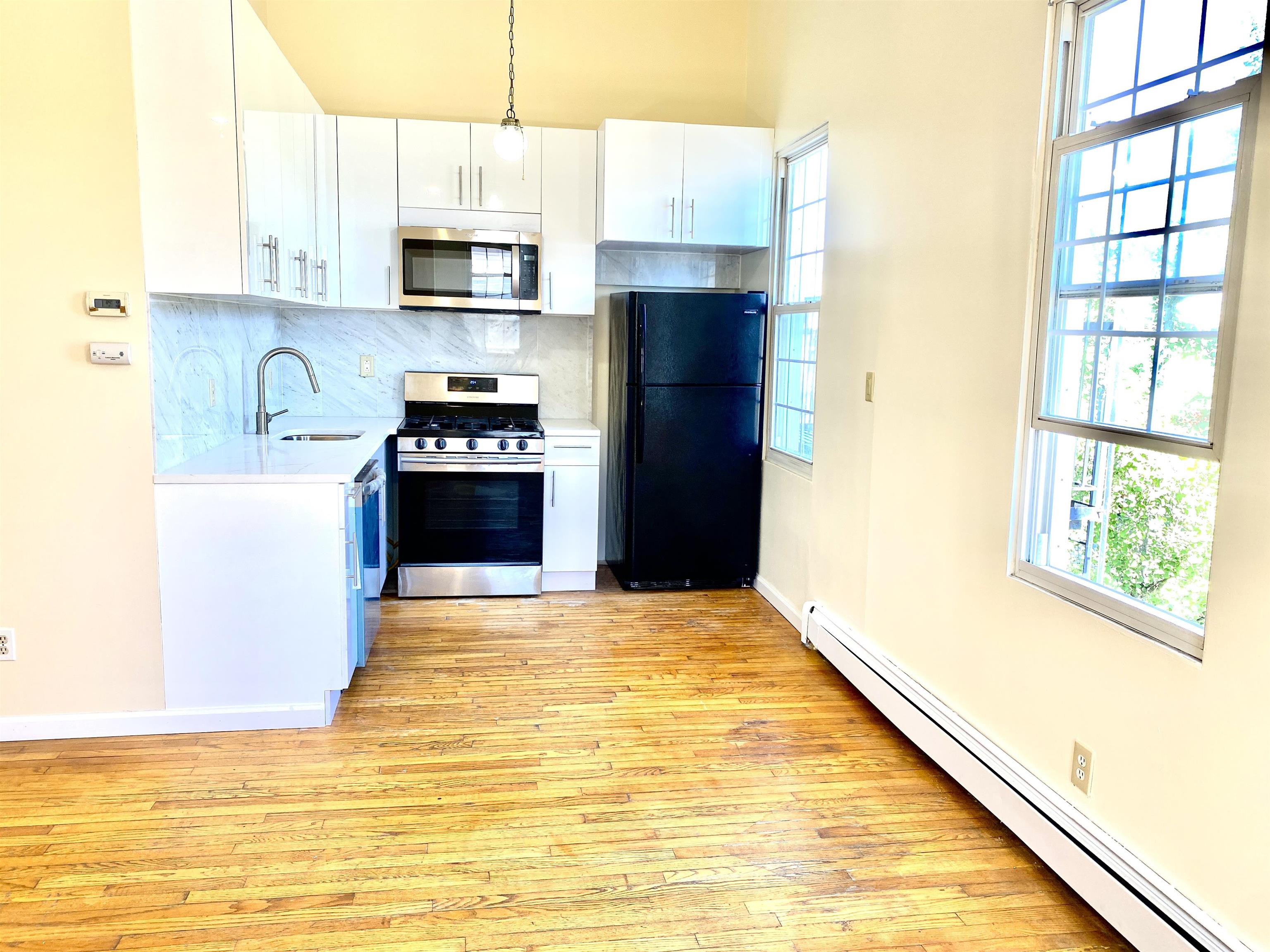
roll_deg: -1.5
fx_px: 954
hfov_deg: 67.3
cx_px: 635
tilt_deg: -7.9
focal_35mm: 26
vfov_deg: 53.1
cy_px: 476
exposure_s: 1/120
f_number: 1.8
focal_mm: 4.25
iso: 64
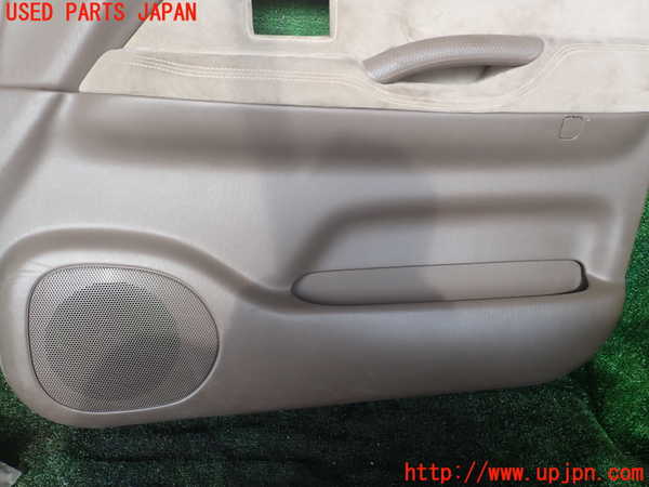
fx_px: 469
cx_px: 324
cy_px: 244
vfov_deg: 54.9
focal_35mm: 25
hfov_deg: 69.4
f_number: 2.8
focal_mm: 4.5
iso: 100
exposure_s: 1/60
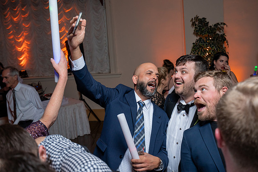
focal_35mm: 36
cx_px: 129
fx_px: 260
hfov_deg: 52.8
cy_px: 83
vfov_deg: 36.7
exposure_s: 1/200
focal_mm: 35
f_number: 4
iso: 2000
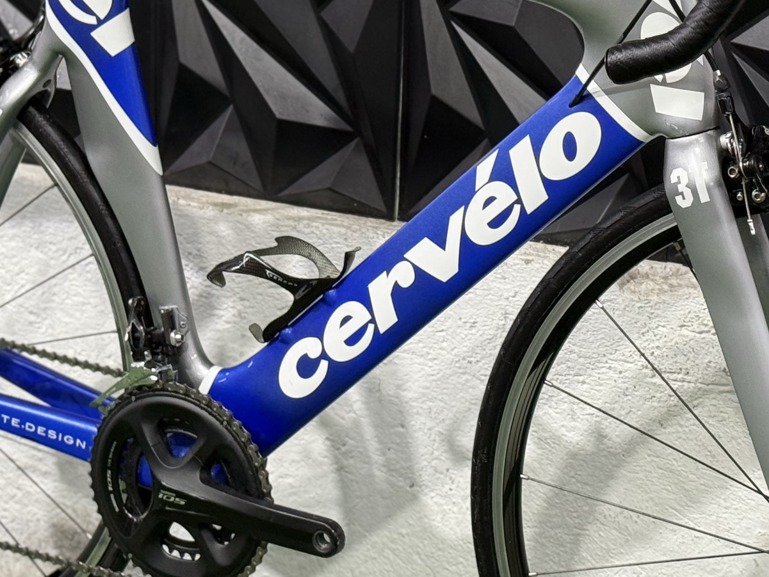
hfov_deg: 17.6
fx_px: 2488
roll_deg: -1.5
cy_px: 306
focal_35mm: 112
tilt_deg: -13.8
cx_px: 462
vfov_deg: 13.2
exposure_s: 1/60
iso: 125
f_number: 1.78
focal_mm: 6.76
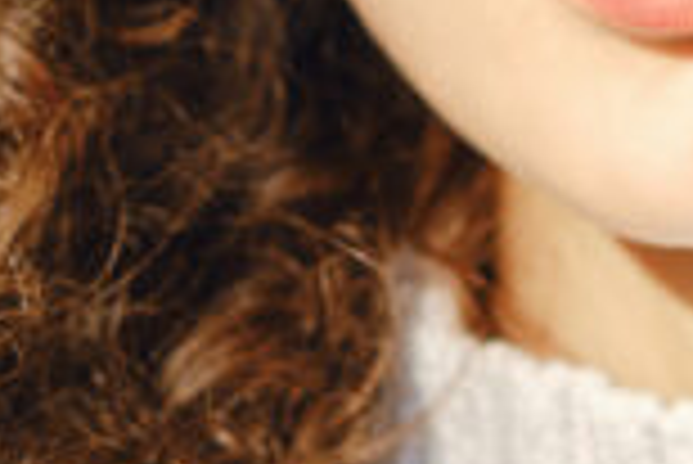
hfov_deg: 2.2
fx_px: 17707
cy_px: -378
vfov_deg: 1.5
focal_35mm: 919
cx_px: 580
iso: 160
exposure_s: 1/1000
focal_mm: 90
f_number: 2
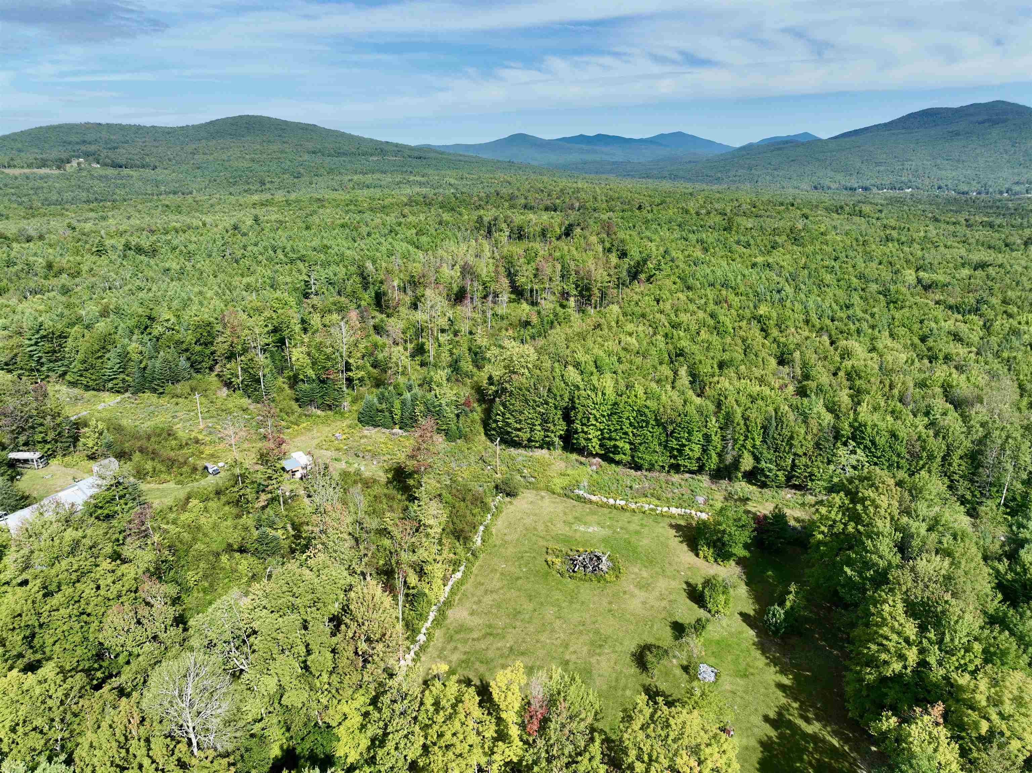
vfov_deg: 56.8
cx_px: 516
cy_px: 386
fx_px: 715
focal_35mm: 24
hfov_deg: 71.6
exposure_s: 1/1600
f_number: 2.8
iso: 100
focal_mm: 12.29
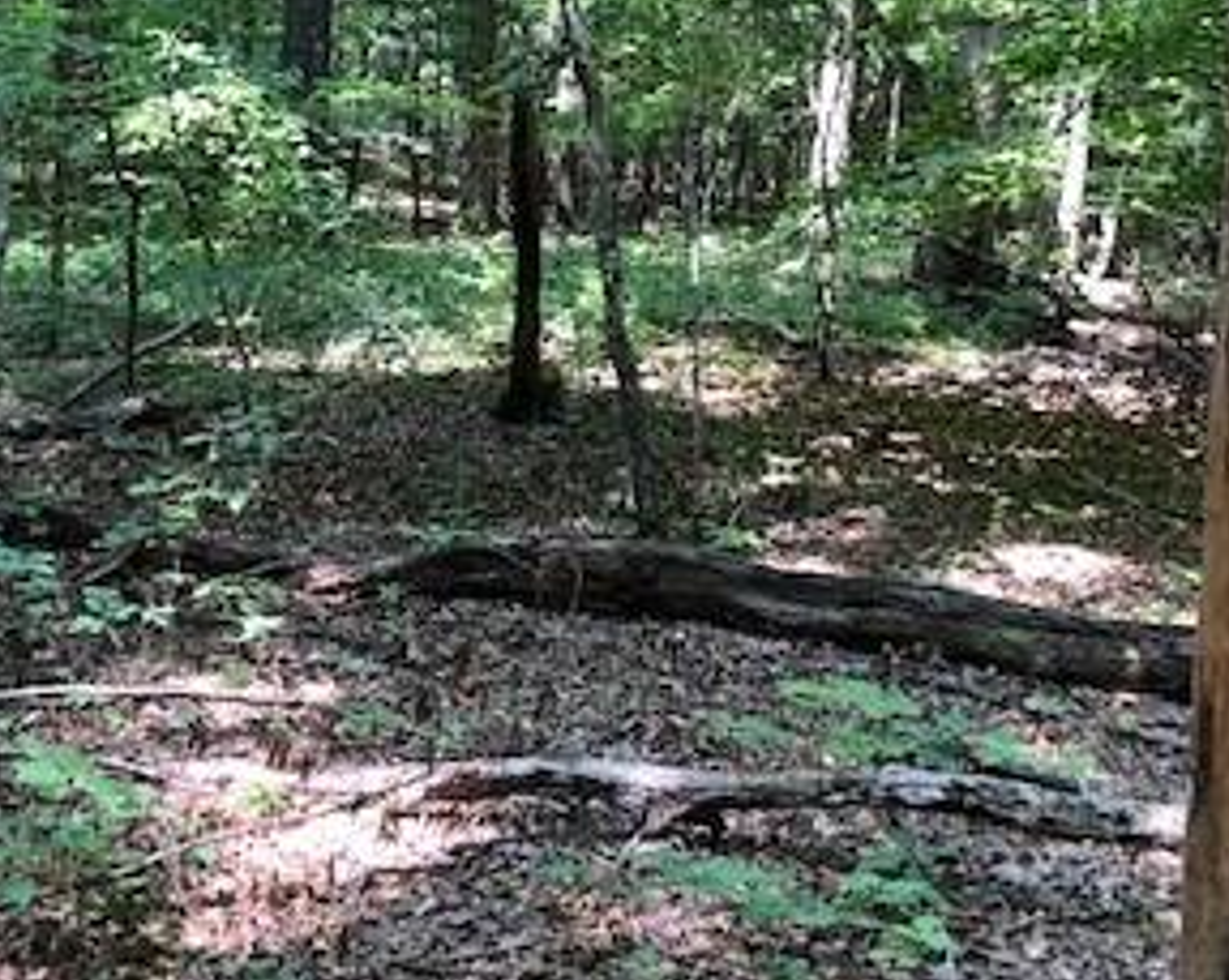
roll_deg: -2.5
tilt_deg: -8.4
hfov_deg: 31.0
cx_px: 591
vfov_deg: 24.8
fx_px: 2217
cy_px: 300
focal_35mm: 61
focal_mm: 3.99
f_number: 1.8
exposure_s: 1/40
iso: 25
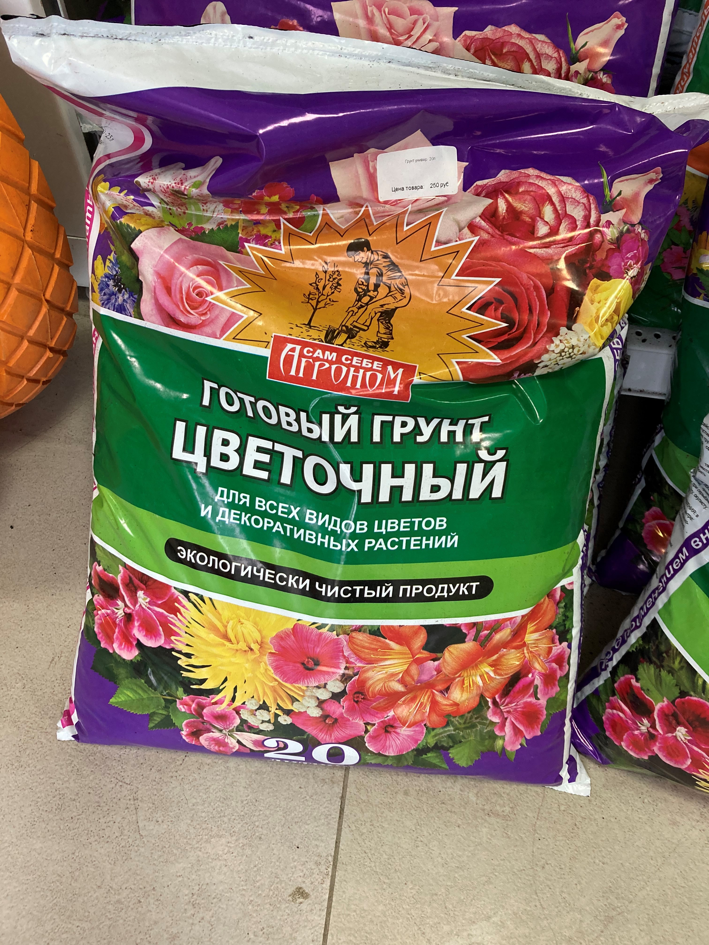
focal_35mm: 28
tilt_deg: -59.2
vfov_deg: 63.4
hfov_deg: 49.7
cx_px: 354
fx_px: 765
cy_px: 472
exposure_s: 1/60
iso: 125
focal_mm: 3.99
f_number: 1.8
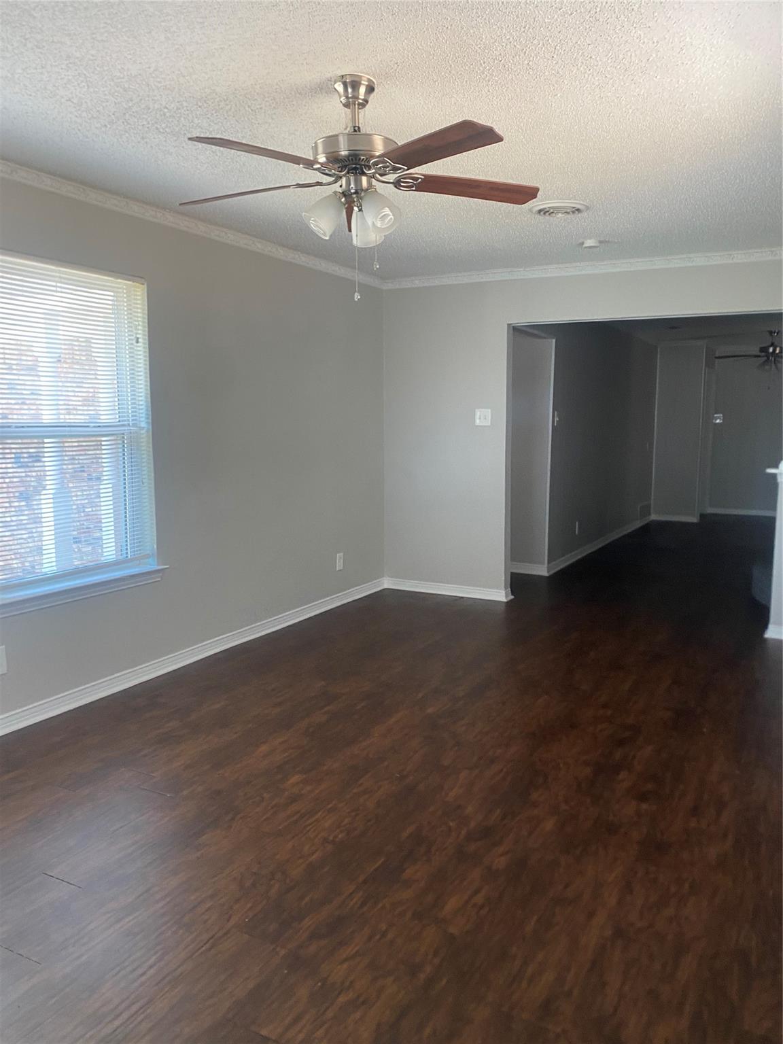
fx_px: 784
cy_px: 522
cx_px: 392
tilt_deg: -4.4
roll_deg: +0.7
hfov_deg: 53.1
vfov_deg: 67.3
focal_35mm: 26
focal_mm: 4.25
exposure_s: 1/62
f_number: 1.8
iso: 125
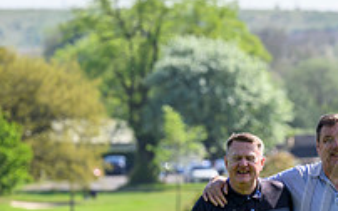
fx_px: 4051
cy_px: 235
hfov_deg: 4.8
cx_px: 472
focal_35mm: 440
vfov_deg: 3.0
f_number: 5
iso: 500
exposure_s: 1/1600
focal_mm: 150
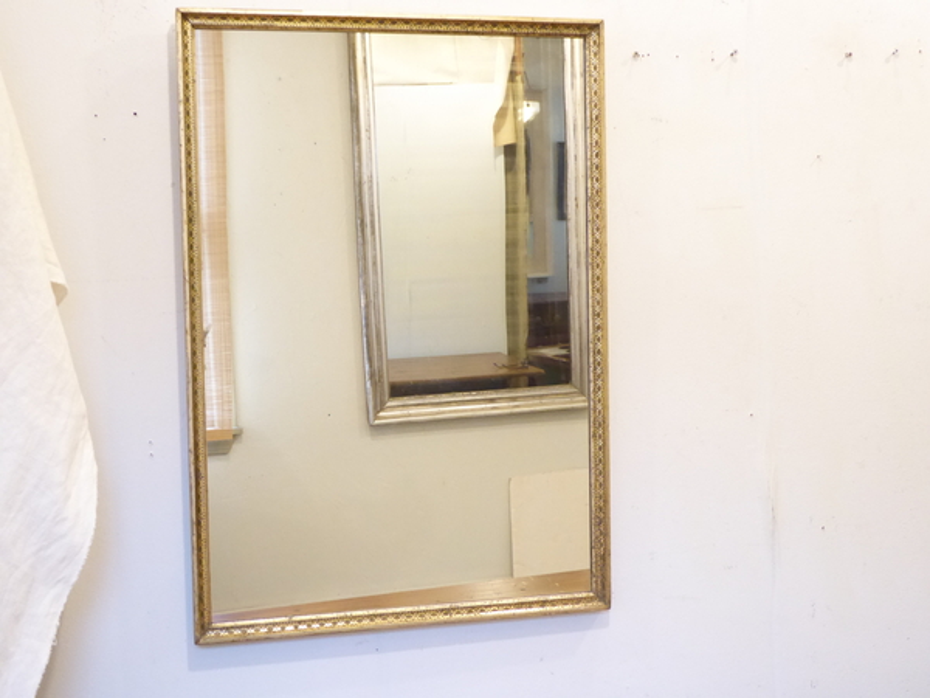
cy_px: 349
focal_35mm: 49
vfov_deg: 29.7
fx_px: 1316
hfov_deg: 38.9
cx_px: 465
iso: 800
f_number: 4
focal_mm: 8.4
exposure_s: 1/30
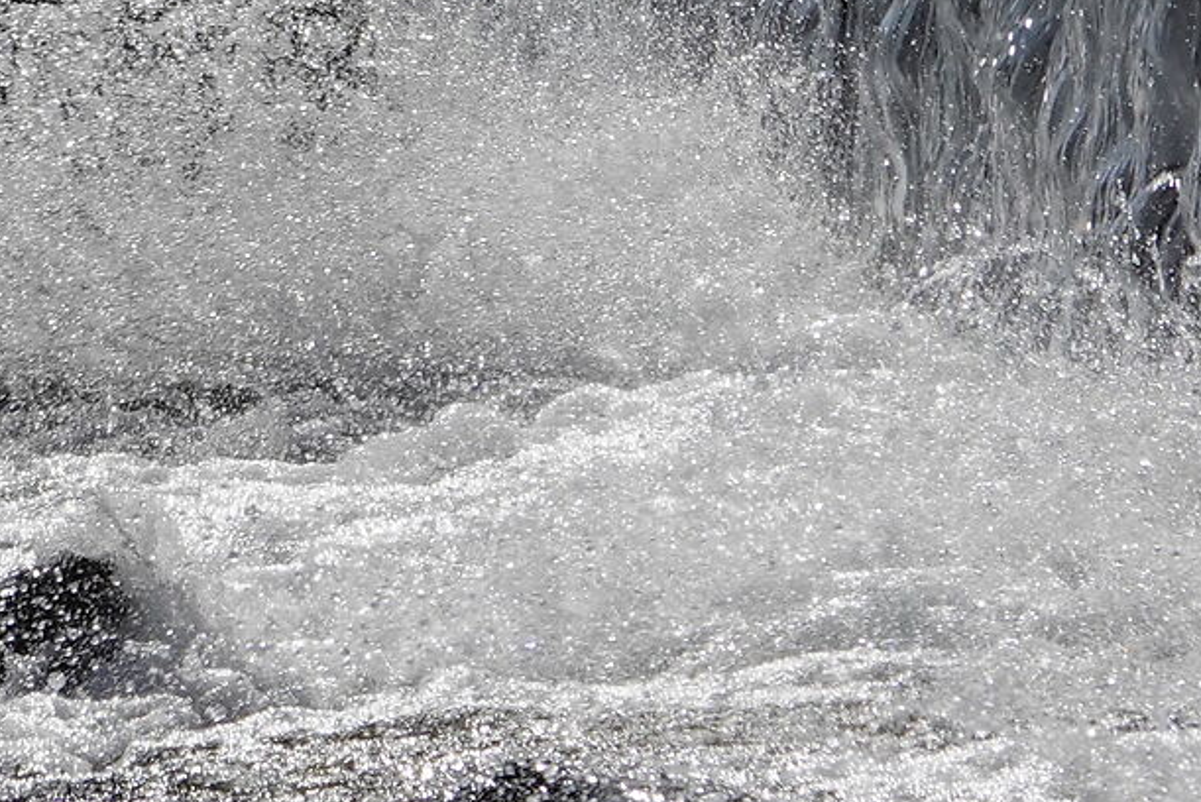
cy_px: -165
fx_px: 58574
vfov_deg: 0.8
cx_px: -73
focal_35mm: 1755
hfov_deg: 1.2
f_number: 8
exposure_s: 1/1000
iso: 100
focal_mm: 163.85
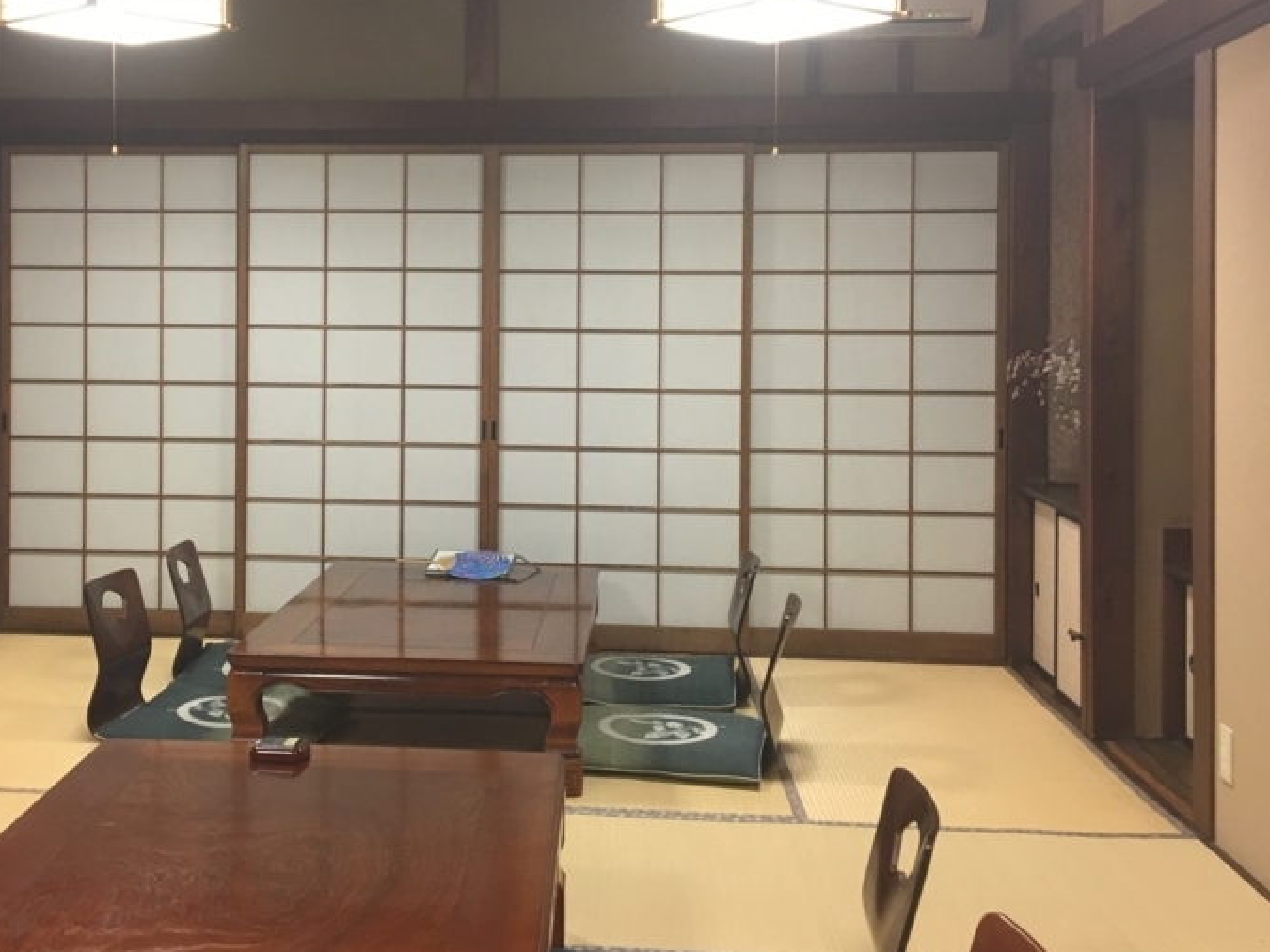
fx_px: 1614
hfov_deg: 42.5
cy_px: 363
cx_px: 455
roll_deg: -0.5
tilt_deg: -2.8
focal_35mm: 44
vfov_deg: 32.7
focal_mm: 4.15
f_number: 2.2
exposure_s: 1/30
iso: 100
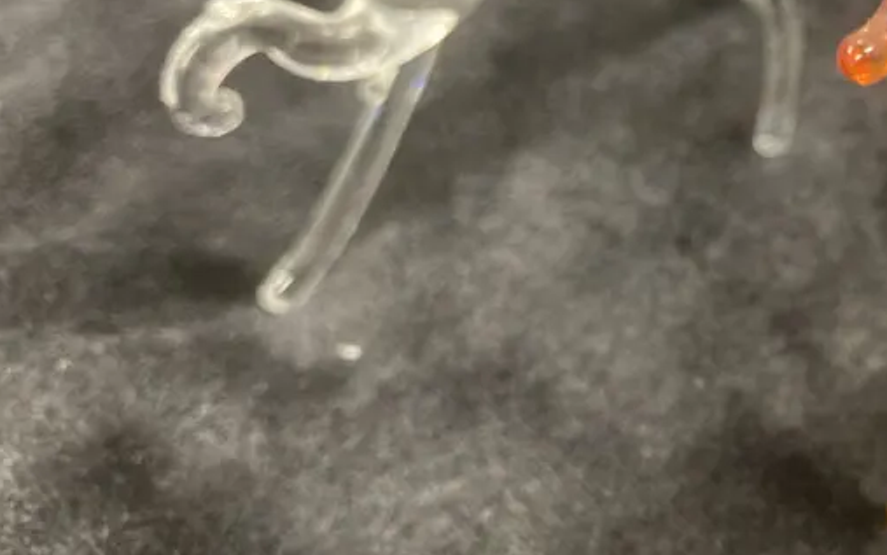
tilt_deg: -44.8
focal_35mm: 60
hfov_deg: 32.0
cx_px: 829
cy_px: 130
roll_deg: +4.0
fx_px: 1451
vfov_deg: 21.4
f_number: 1.8
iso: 320
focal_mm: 3.99
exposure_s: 1/33
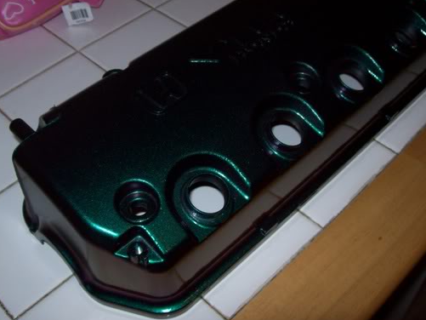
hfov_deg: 41.2
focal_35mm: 46
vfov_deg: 31.5
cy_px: 141
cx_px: 195
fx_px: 566
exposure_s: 1/64
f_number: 2.7
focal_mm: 6
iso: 80
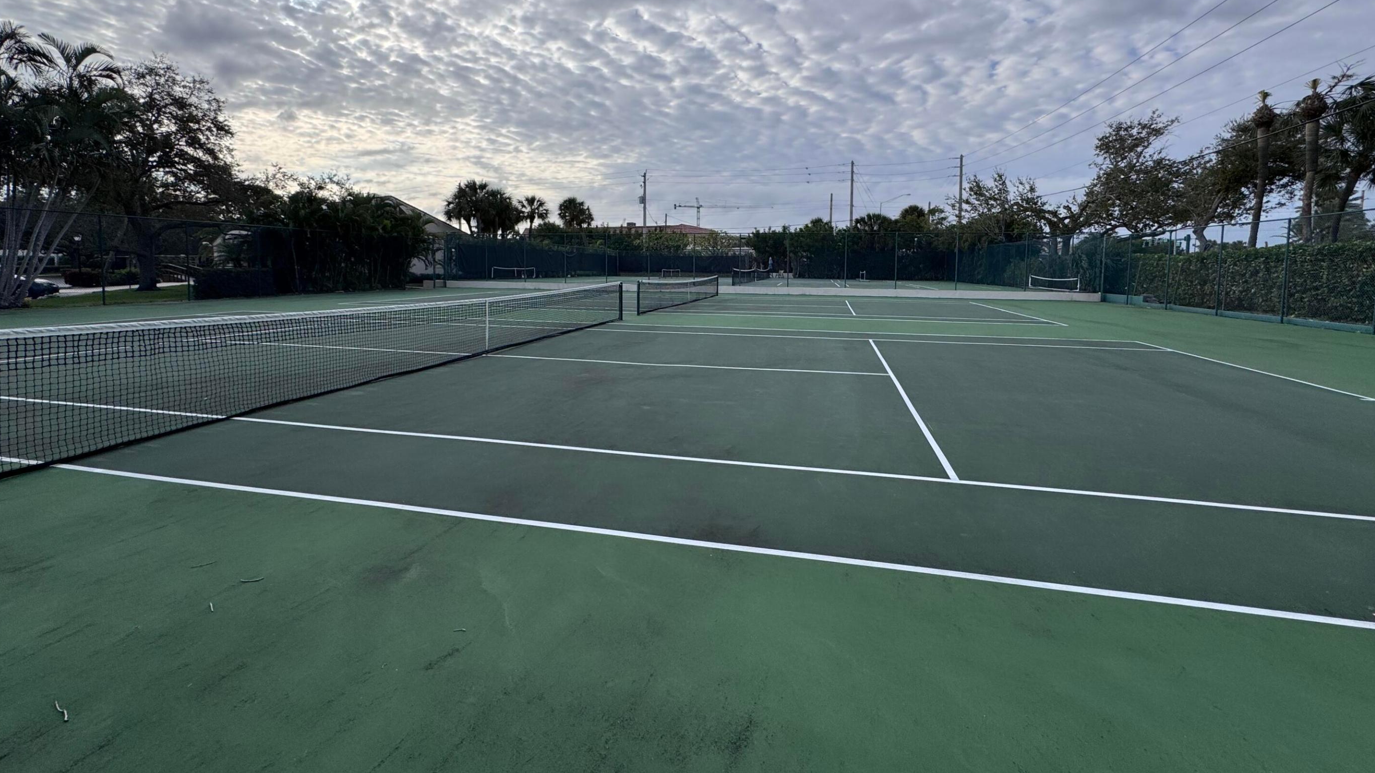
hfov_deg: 99.4
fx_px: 583
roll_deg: -0.3
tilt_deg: -3.0
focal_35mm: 16
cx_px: 691
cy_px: 309
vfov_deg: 66.4
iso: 50
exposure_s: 1/1927
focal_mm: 2.22
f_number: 2.2
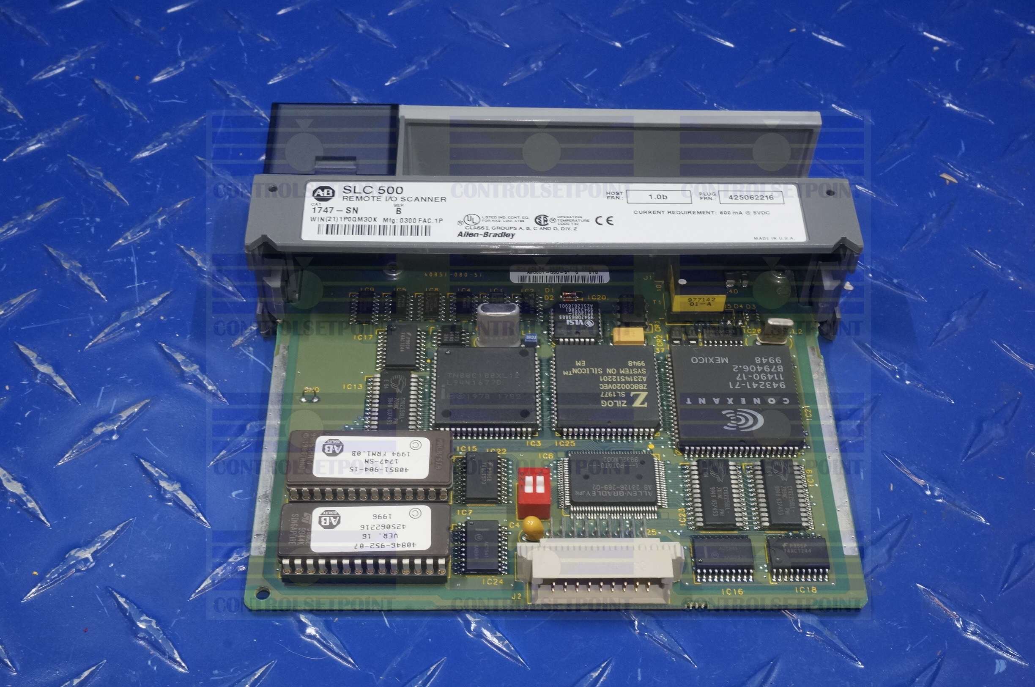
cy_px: 344
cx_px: 518
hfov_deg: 40.0
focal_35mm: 50
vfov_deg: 27.2
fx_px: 1421
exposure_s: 1/8
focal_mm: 33
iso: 800
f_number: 18
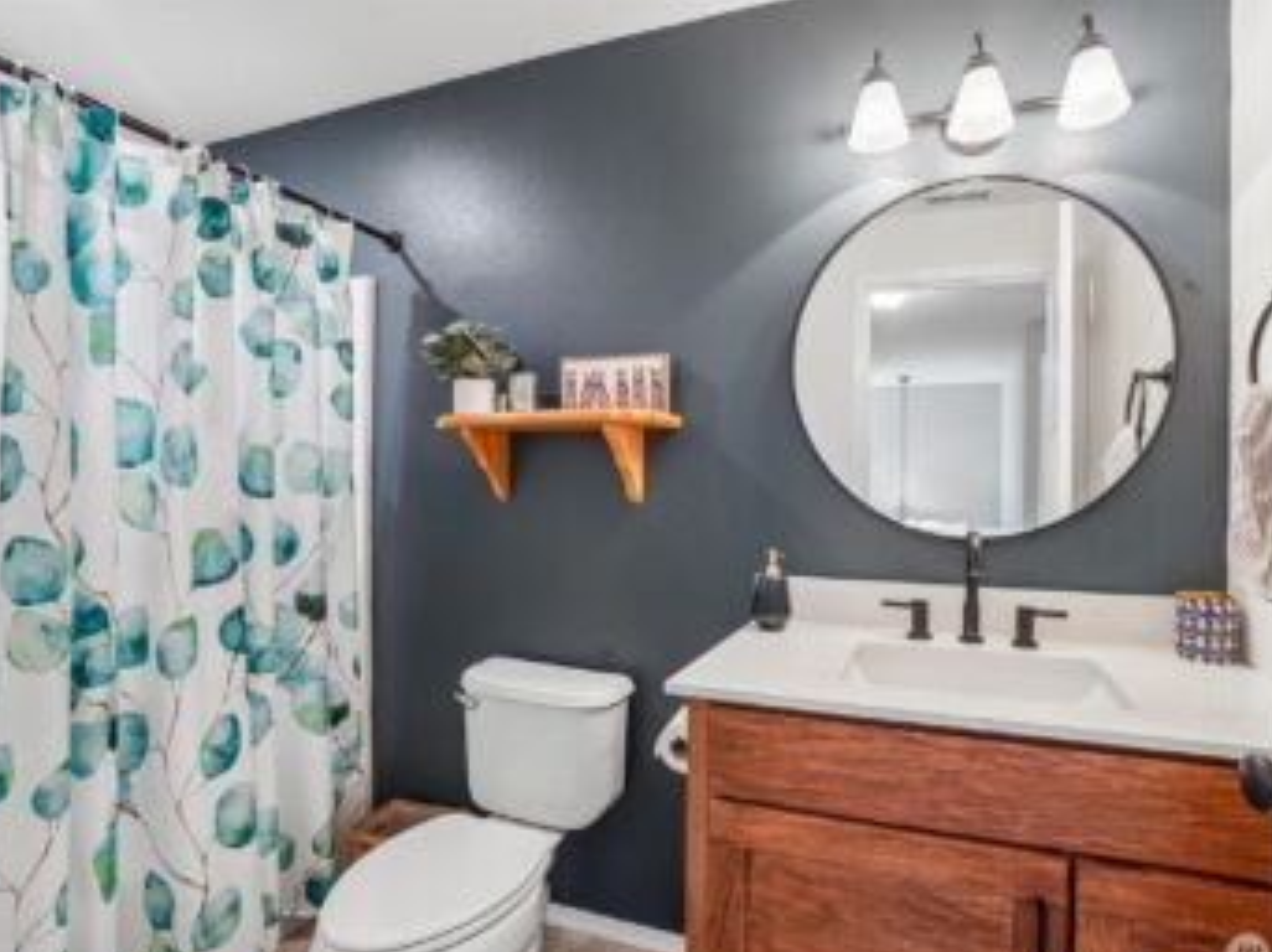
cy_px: 493
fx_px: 661
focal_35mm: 18
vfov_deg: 71.5
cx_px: 696
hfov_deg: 87.6
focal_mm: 16
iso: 400
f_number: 8
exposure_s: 1/4
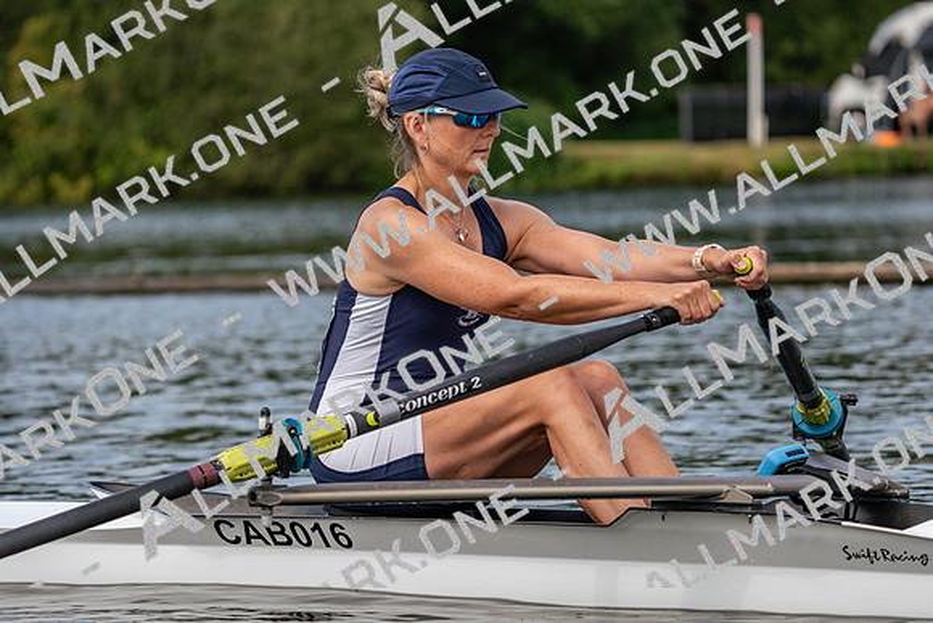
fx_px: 5184
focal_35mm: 200
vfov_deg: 6.9
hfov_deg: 10.3
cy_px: 312
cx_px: 466
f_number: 5.6
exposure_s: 1/1600
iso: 320
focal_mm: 200
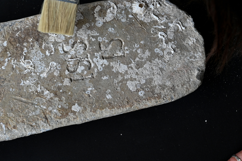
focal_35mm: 76
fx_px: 511
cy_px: 47
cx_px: 121
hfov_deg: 26.7
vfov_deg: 17.8
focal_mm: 49
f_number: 8
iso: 500
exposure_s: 1/400
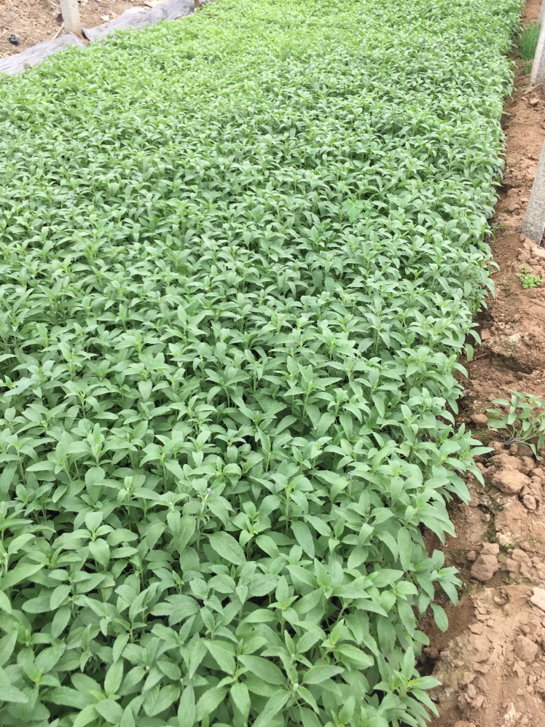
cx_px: 260
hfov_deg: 45.4
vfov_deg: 58.3
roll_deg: -0.6
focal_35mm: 31
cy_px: 349
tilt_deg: -35.7
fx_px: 651
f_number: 2.2
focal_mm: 4.15
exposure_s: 1/327
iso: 32
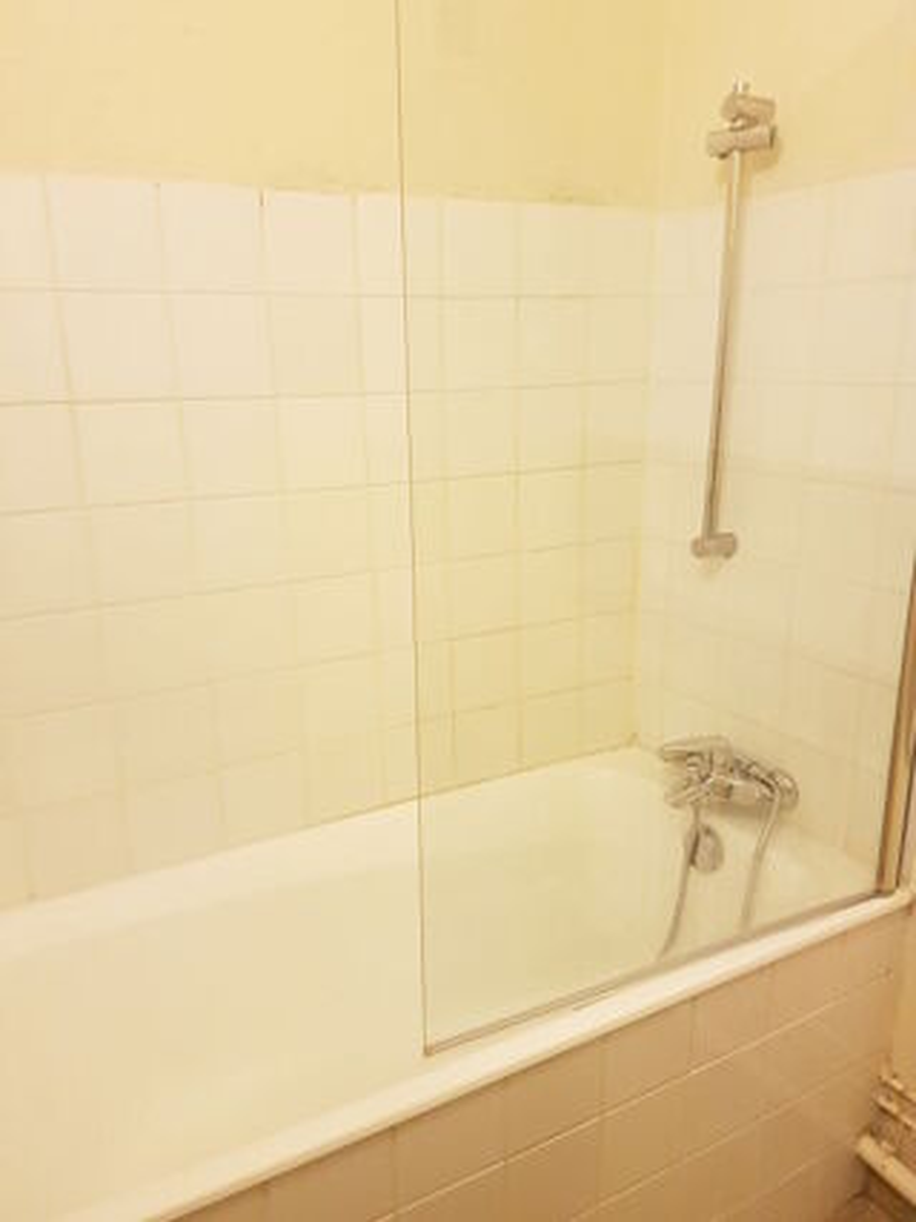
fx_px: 918
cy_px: 611
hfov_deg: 53.0
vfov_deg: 67.3
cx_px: 458
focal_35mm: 26
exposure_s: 1/20
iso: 200
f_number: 1.7
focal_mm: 4.2
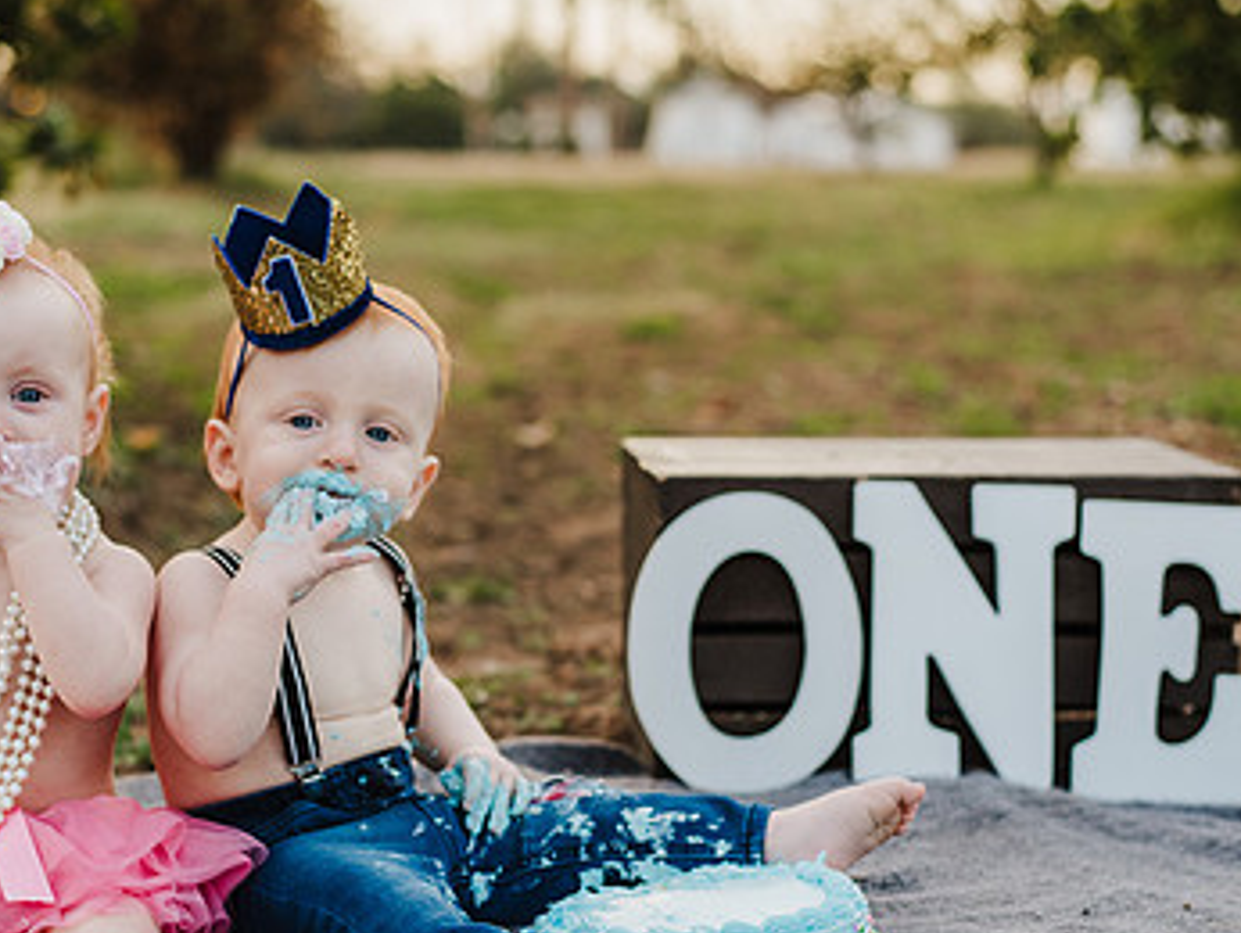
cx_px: 416
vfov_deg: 17.8
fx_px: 2978
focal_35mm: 83
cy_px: 626
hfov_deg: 23.4
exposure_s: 1/500
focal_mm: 50
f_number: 2.8
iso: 400
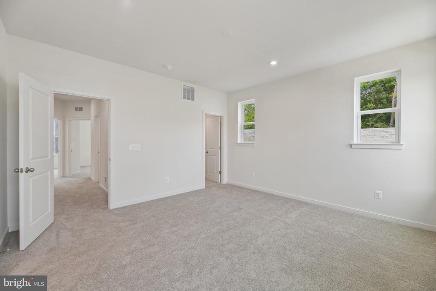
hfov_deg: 104.2
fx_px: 170
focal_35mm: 14
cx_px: 218
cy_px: 146
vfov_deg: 81.2
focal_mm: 14
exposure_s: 1/20
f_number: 8
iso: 100
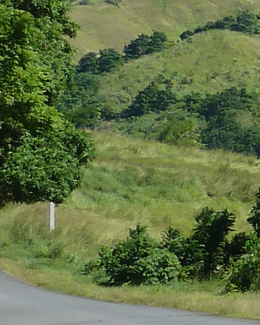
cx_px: 989
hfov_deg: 5.4
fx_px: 2462
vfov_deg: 7.5
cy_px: 99
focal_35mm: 256
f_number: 4
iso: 80
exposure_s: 1/400
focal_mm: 6.5
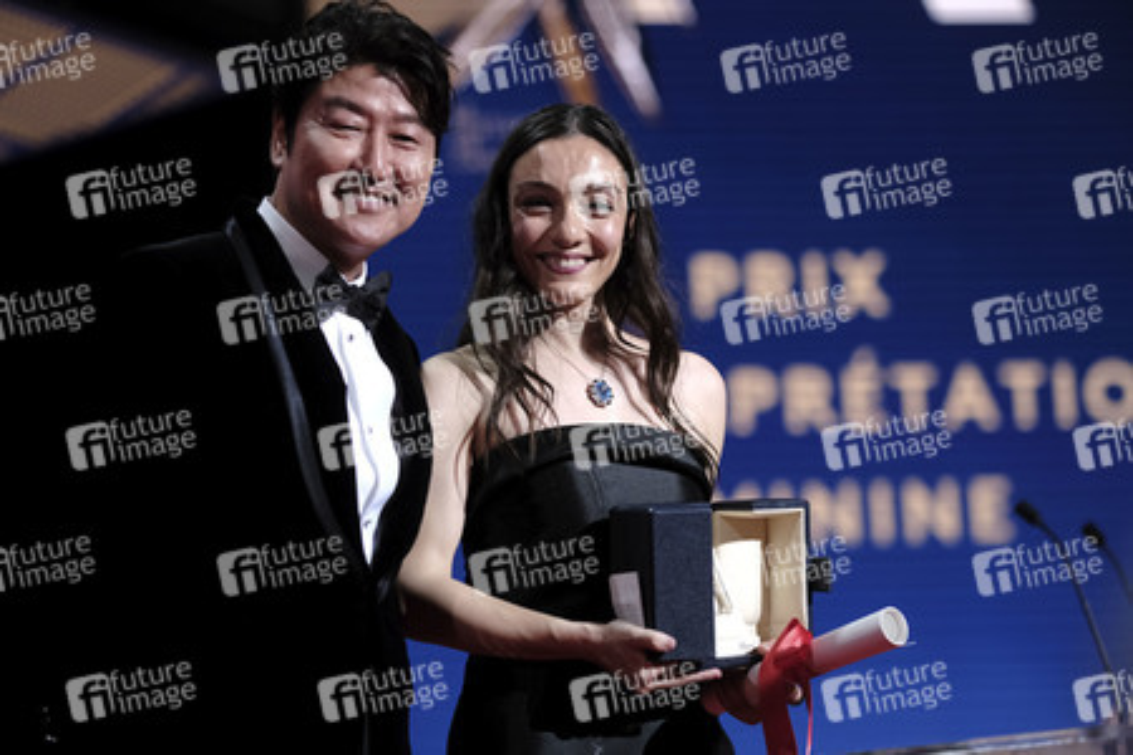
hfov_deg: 15.2
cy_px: 378
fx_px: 4248
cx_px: 566
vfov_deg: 10.2
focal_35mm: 135
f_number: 2
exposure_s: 1/500
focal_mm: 90
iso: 1600
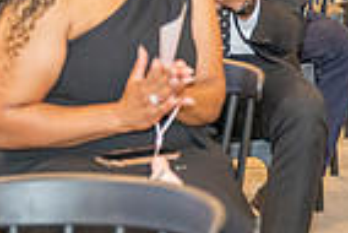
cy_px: -173
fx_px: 1703
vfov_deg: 7.6
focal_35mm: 176
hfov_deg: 11.1
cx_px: 564
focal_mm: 43
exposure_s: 1/200
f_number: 2.8
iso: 1000
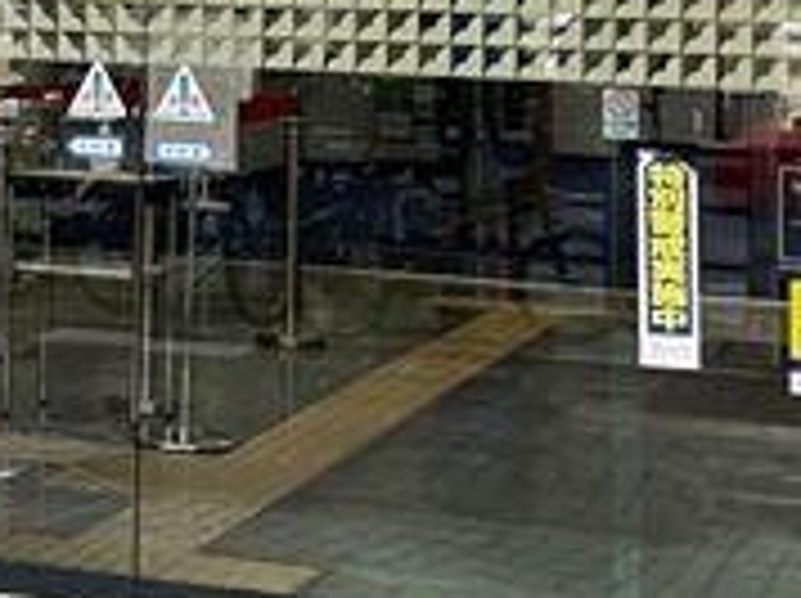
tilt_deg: +3.0
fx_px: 2704
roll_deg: -0.7
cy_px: -157
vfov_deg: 12.3
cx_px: -135
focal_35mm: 117
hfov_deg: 16.2
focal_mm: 4.2
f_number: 1.6
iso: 32
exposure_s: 1/259
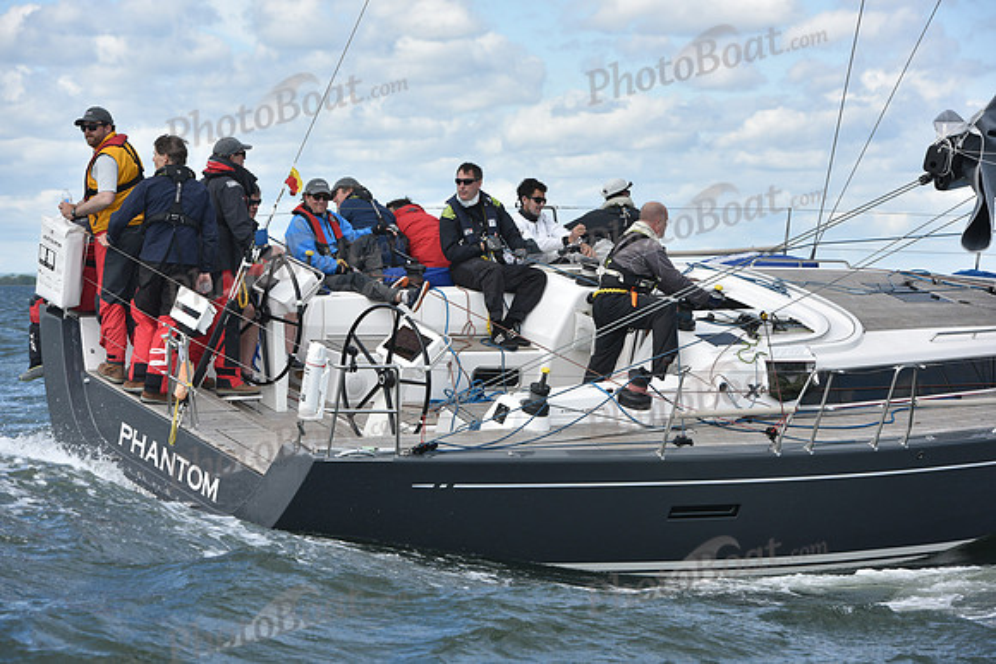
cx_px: 498
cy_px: 332
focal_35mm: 122
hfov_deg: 16.8
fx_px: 3376
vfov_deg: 11.2
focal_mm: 122
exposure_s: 1/1000
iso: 320
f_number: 7.1
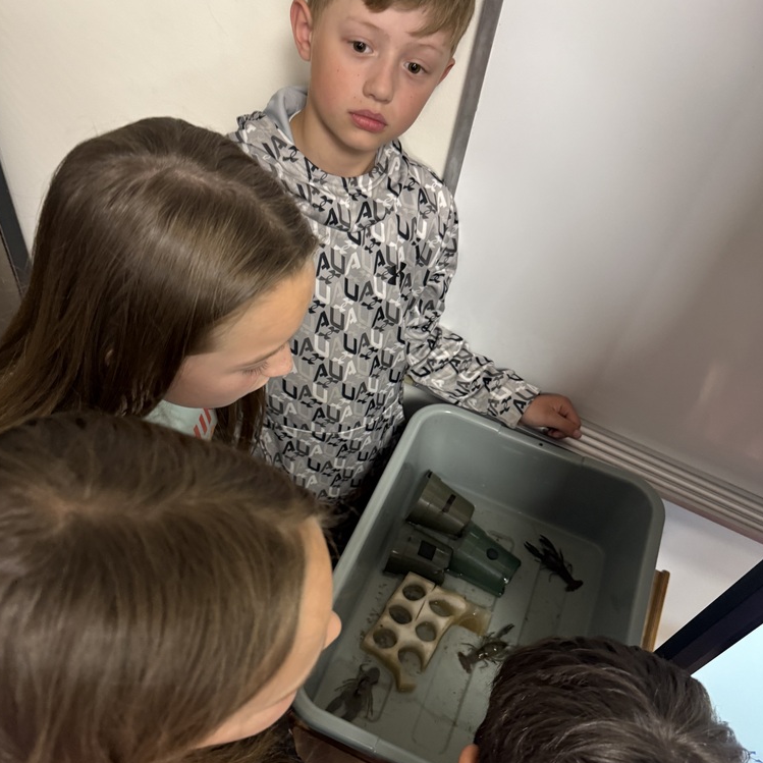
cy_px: 440
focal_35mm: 29
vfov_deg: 55.4
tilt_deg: -53.9
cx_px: 377
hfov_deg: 55.6
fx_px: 723
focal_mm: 6.76
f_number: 1.78
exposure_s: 1/60
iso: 400
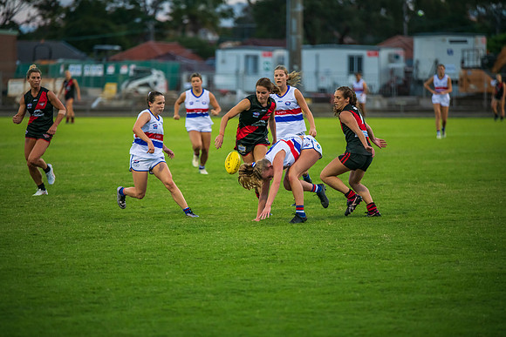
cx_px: 253
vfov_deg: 6.8
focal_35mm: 201
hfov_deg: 10.2
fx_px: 2822
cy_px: 168
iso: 1600
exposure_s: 1/1000
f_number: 2.8
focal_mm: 200
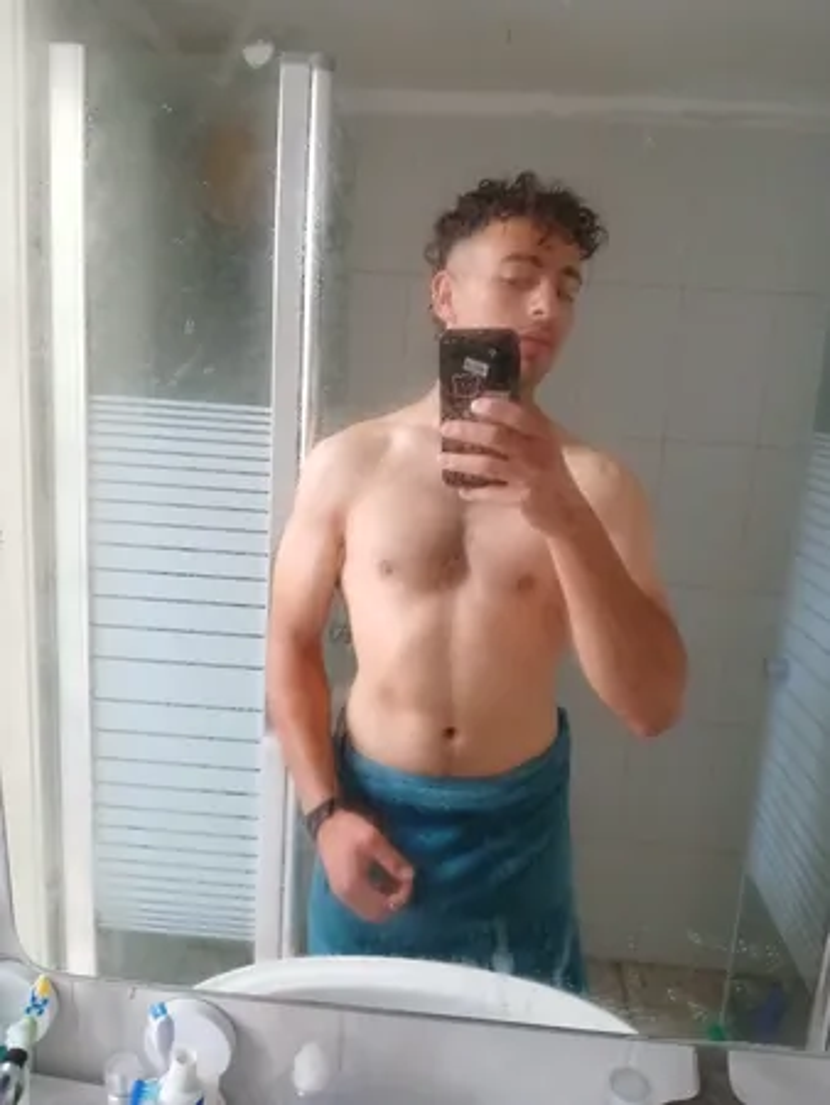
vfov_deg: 67.3
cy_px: 552
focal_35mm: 26
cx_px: 415
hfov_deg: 53.1
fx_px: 830
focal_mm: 3.98
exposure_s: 1/20
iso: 640
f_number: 1.8
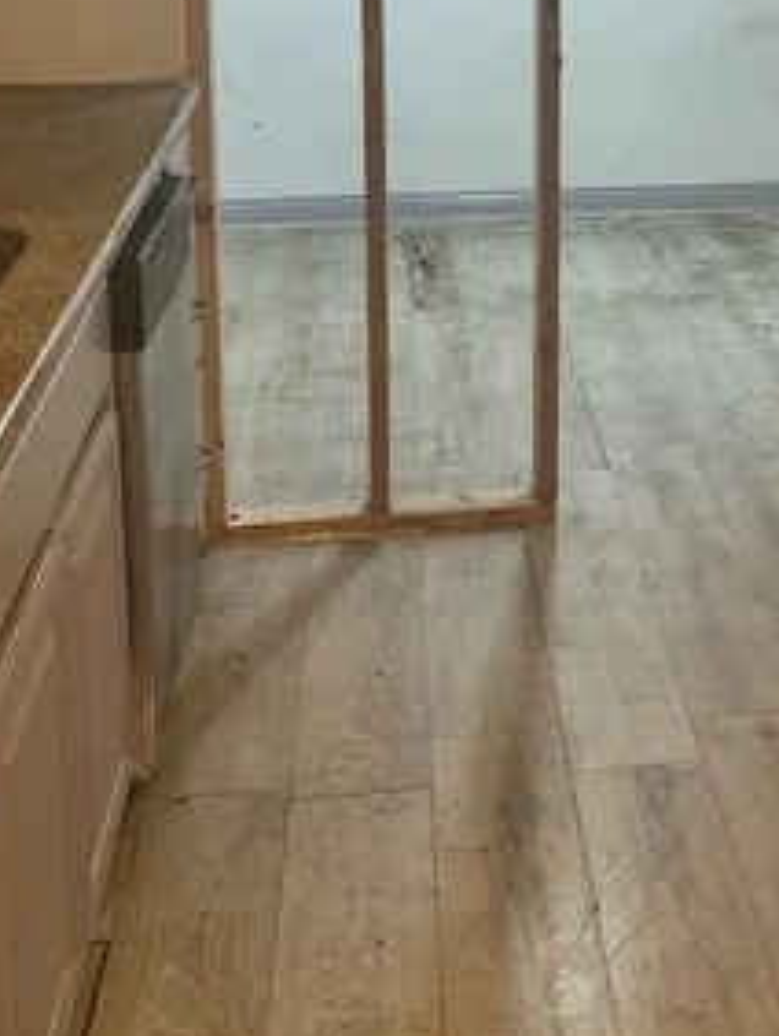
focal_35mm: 59
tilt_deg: -7.1
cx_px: 783
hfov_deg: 23.8
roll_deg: -0.7
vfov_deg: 31.3
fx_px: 1768
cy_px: 118
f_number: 1.5
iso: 125
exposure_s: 1/60
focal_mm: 5.7
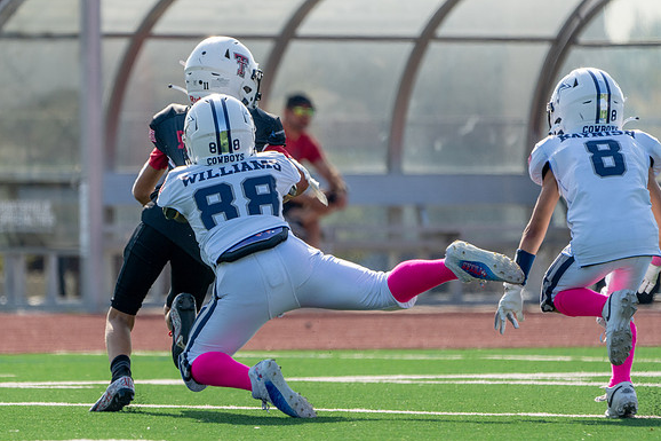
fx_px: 10572
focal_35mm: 576
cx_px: 201
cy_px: 250
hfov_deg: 3.6
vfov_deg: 2.4
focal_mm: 400
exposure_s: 1/1250
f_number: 5.6
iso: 250
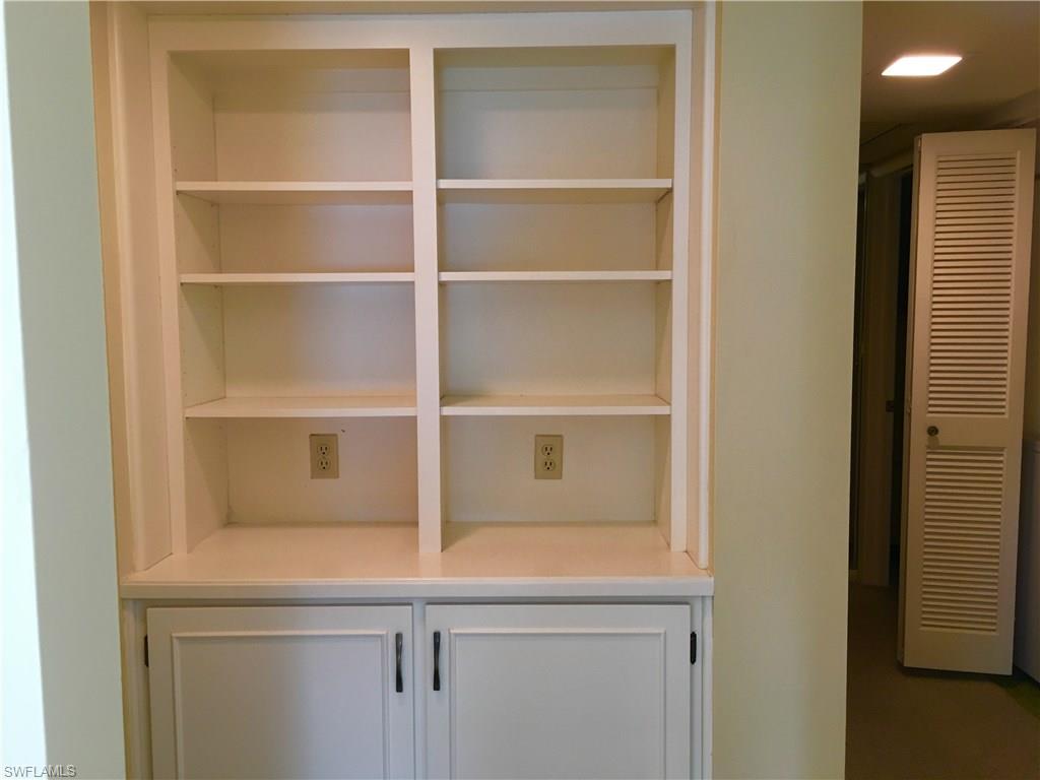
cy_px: 390
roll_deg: +0.2
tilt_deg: -4.2
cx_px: 520
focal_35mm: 29
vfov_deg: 48.2
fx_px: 871
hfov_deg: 61.7
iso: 100
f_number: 2.2
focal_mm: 4.15
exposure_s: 1/30
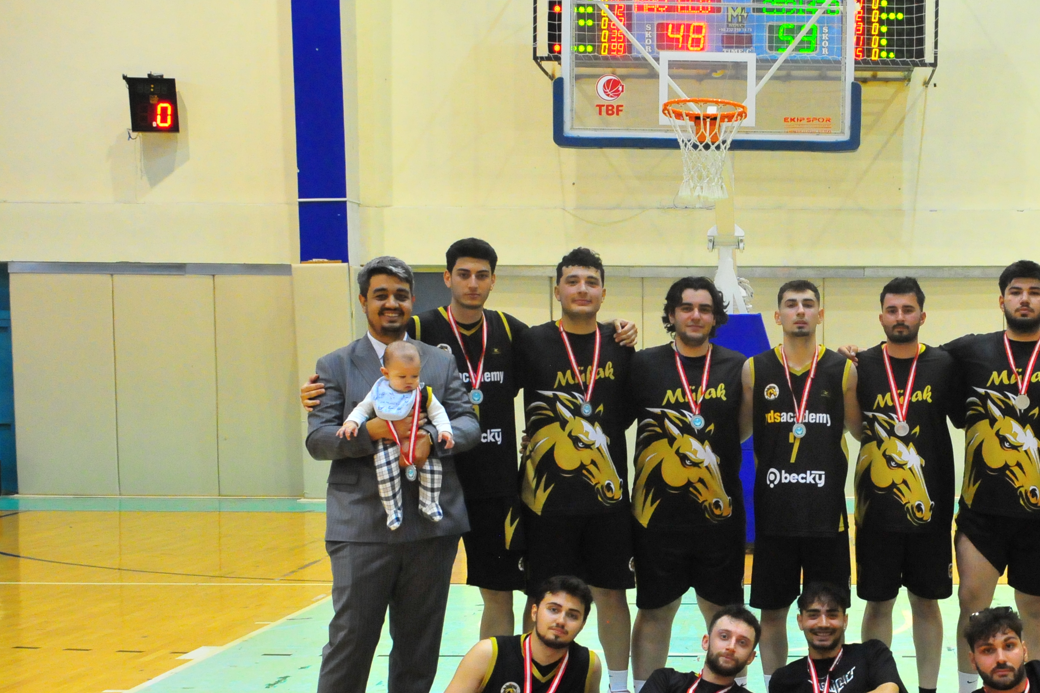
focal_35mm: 59
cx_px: 827
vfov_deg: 22.9
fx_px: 1704
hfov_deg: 33.0
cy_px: 460
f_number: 5
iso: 2800
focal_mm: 24
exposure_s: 1/30
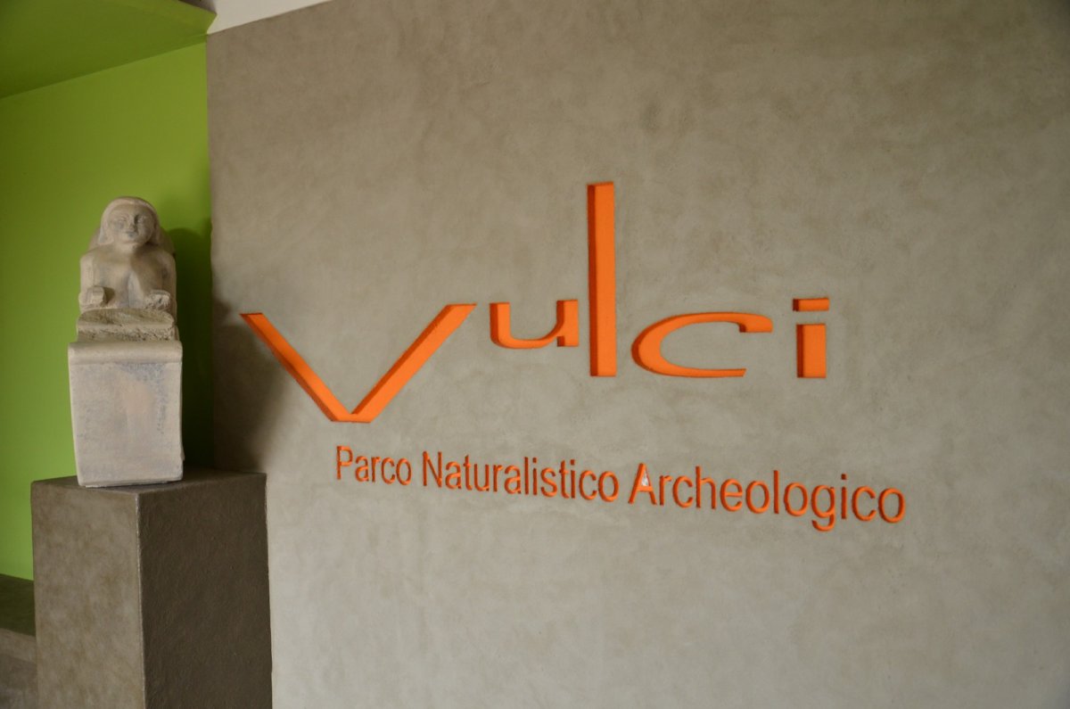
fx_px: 979
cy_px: 354
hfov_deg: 57.3
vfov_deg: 39.8
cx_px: 535
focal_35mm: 33
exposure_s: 1/200
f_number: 3.8
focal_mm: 22
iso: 500
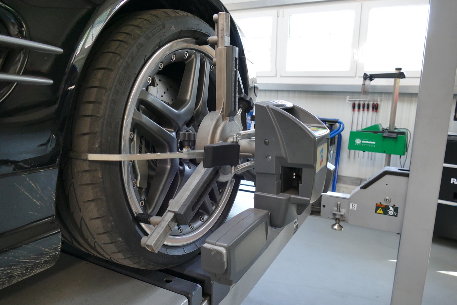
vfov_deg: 49.5
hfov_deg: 69.4
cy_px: 152
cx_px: 228
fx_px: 330
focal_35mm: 26
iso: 400
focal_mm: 9.46
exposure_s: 1/60
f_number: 2.9
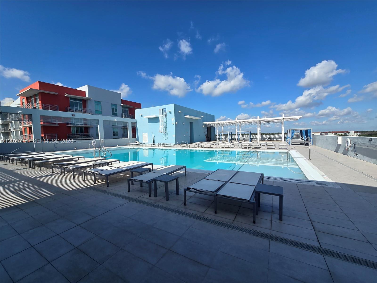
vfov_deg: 89.9
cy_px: 142
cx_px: 188
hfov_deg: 106.2
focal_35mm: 13
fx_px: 142
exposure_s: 1/2510
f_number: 2.2
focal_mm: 2.2
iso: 50
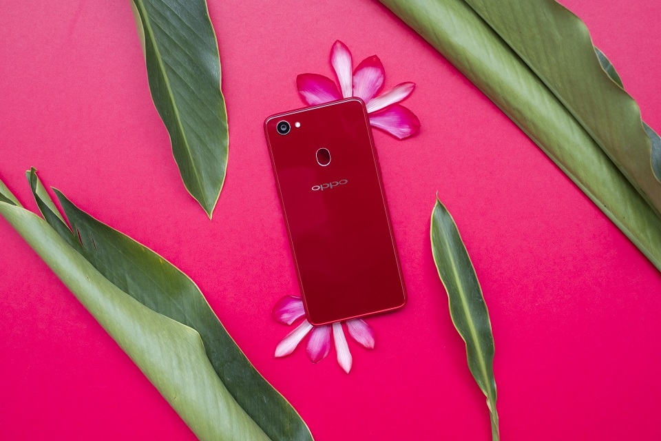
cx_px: 330
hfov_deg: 37.5
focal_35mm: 53
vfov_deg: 25.5
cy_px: 220
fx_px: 973
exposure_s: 1/250
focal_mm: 35
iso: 250
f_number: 5
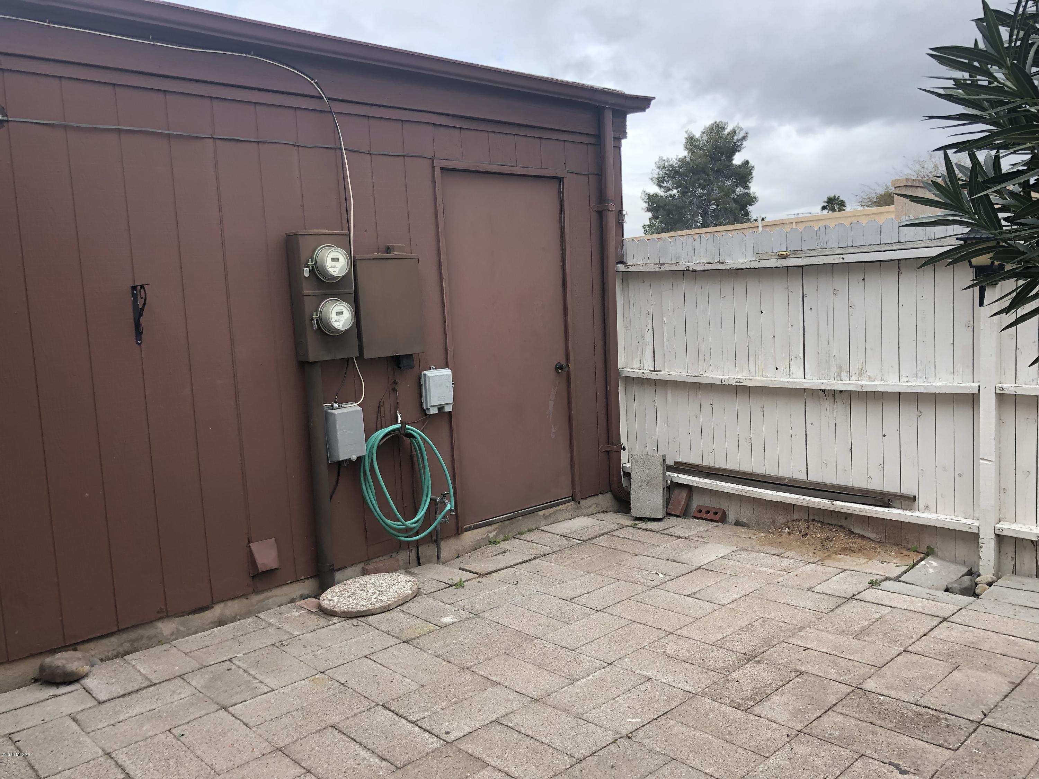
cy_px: 390
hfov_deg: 63.4
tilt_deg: -5.8
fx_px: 840
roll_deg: +3.6
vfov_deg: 49.7
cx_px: 520
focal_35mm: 28
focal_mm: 4
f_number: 1.8
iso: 20
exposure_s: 1/284
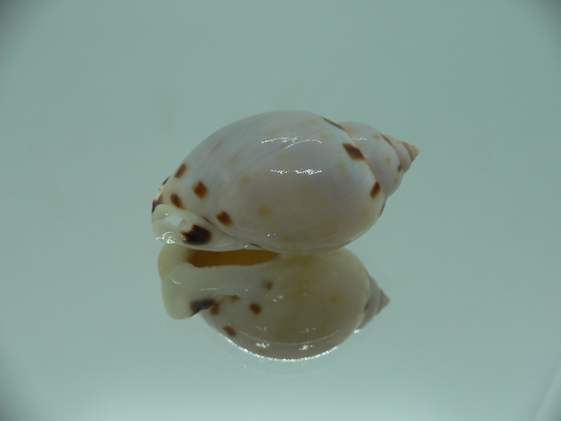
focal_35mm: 35
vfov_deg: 40.7
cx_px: 280
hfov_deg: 52.6
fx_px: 567
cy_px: 210
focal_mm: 4.6
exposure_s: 1/60
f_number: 2.8
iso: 80
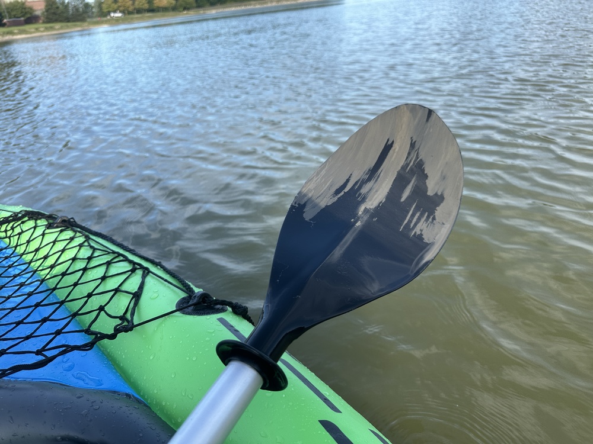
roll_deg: +5.7
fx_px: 411
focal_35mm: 24
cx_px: 296
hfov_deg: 71.6
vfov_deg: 56.8
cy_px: 222
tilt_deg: -27.3
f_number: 1.78
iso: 80
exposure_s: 1/1412
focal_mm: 6.86
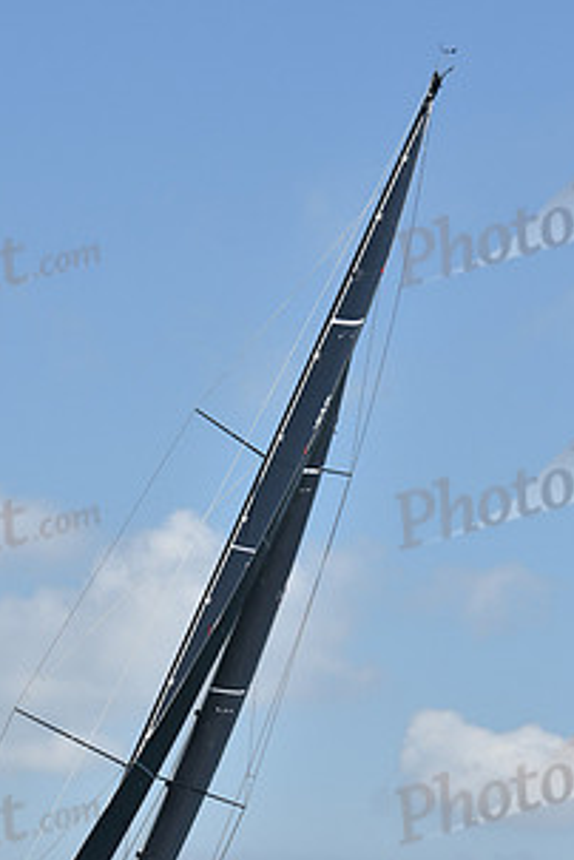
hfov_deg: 7.5
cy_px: 664
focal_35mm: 182
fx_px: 4352
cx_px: 249
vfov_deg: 11.3
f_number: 8
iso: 250
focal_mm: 95
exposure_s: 1/1250
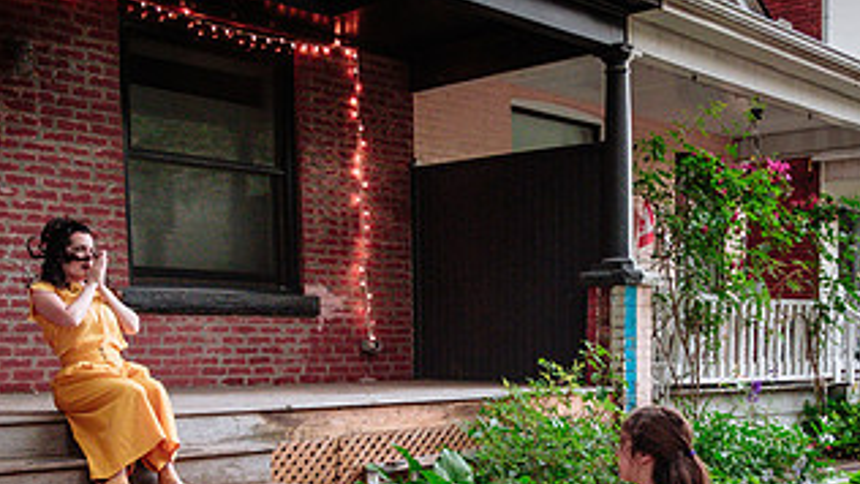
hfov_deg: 41.2
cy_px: 439
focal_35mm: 50
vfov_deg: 23.3
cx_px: 495
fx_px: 1141
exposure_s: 1/250
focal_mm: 17.6
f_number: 2.8
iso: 1600
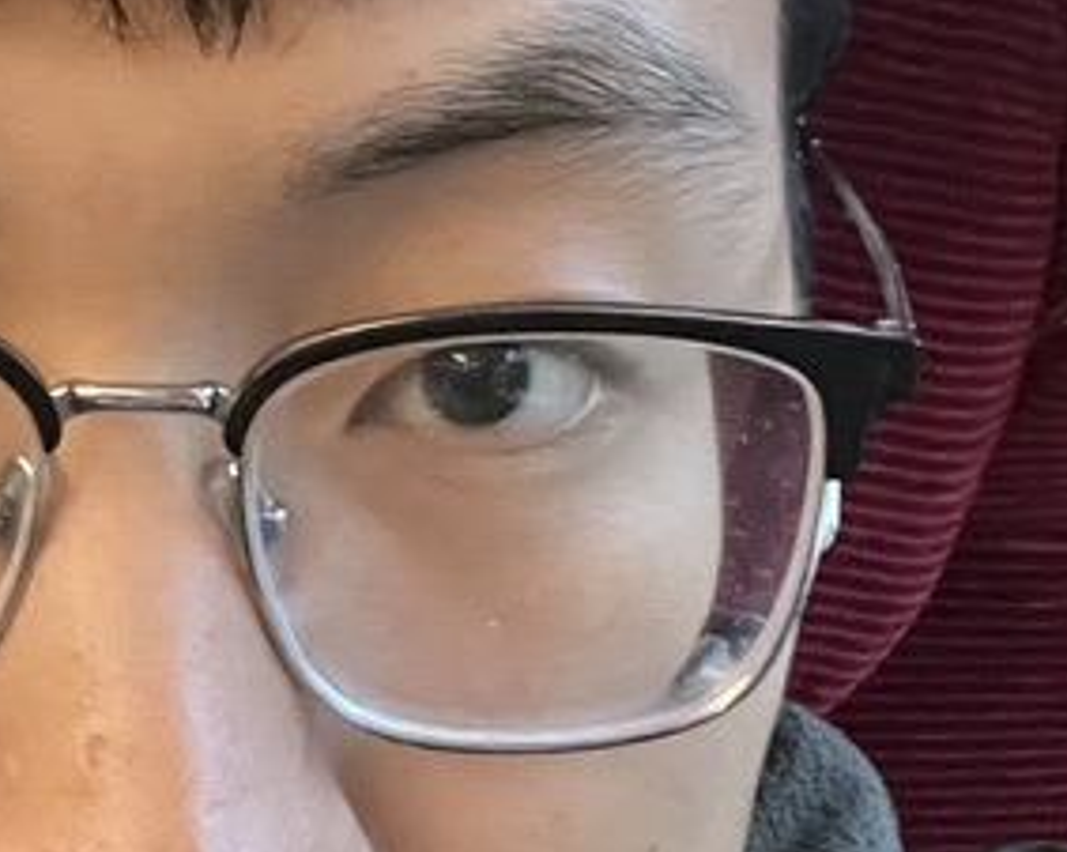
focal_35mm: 106
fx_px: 3345
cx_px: 162
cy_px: 505
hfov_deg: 17.9
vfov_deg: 14.5
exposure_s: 1/29
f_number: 2.2
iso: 800
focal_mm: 2.71
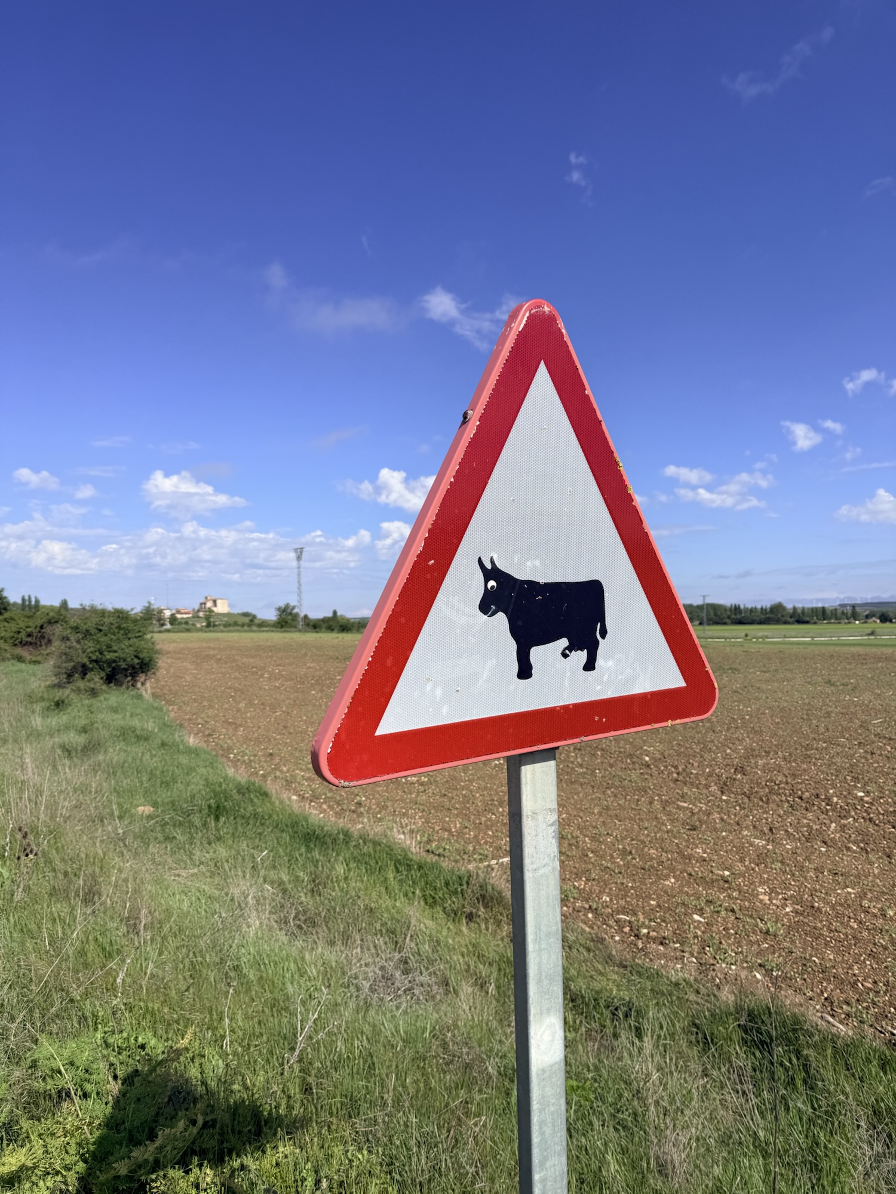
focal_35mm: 24
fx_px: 828
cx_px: 448
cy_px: 597
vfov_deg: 71.6
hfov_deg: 56.8
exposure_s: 1/6711
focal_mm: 6.76
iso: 80
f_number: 1.78
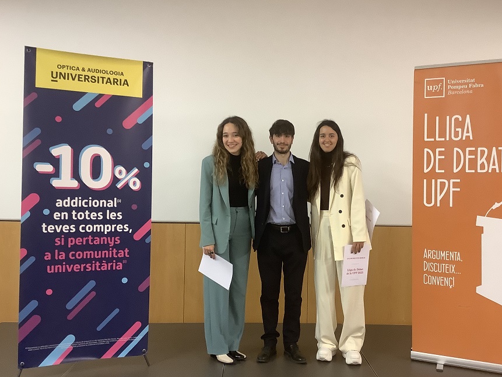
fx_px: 522
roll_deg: +0.7
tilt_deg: -2.1
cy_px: 194
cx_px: 273
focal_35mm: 36
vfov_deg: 39.7
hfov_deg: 51.3
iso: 160
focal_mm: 3.3
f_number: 2.4
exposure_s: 1/60
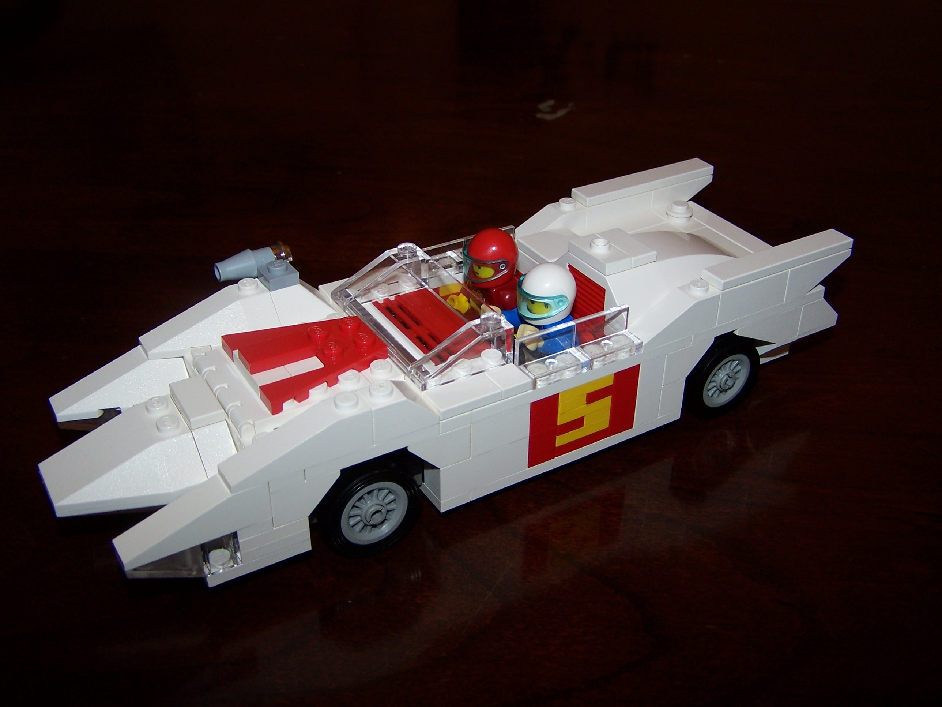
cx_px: 471
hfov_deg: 49.0
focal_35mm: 38
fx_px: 1034
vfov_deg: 37.7
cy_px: 354
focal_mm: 6.3
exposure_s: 1/60
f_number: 2.8
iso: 80
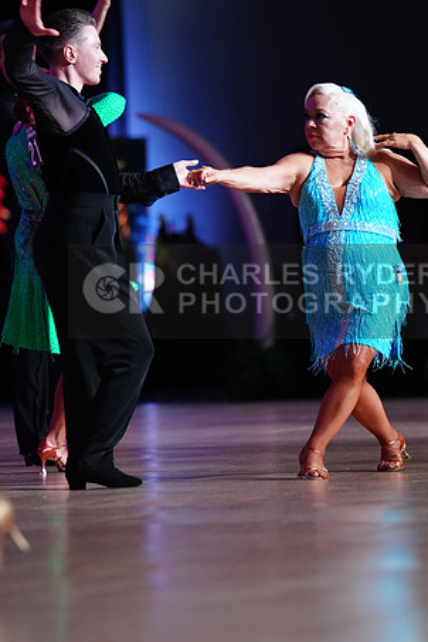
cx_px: 264
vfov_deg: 8.0
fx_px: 4565
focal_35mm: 256
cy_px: 292
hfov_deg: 5.4
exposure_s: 1/320
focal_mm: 200
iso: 3200
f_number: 4
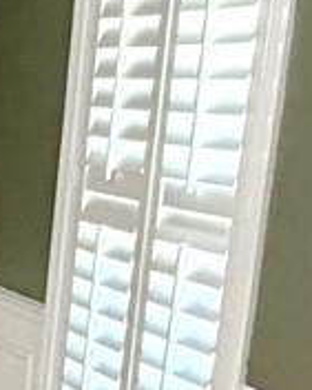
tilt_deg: -14.4
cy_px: 428
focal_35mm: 124
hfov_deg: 10.2
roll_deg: +0.9
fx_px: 1430
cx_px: -529
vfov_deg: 15.1
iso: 400
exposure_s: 1/60
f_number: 2.2
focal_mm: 2.22
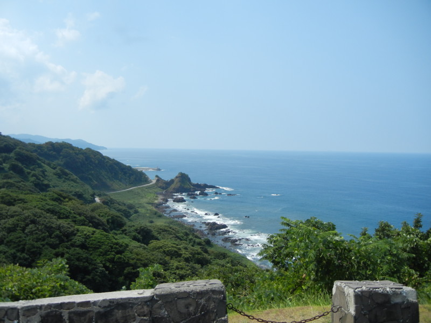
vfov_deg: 46.8
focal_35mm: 30
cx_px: 216
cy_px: 162
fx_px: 374
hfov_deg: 60.0
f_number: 7
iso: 160
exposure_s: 1/429
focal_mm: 5.4
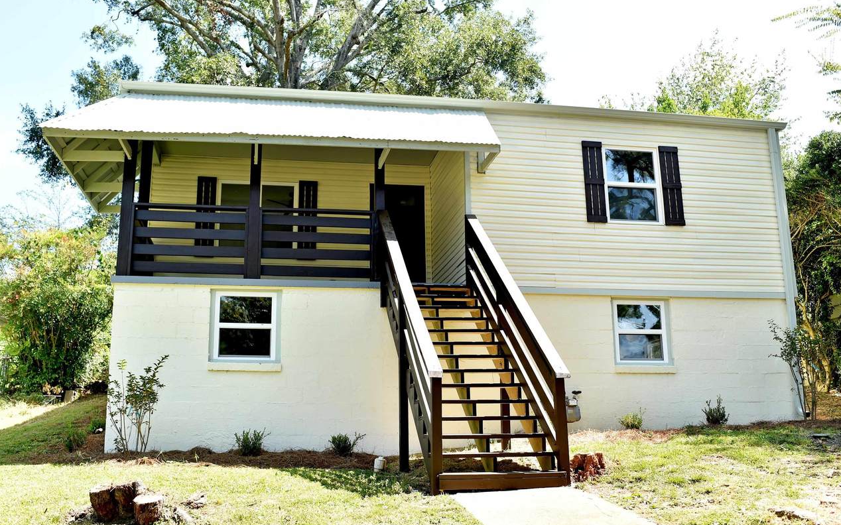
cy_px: 270
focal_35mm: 36
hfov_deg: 54.0
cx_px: 419
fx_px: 825
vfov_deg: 35.3
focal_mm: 35
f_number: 4
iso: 100
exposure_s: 1/250
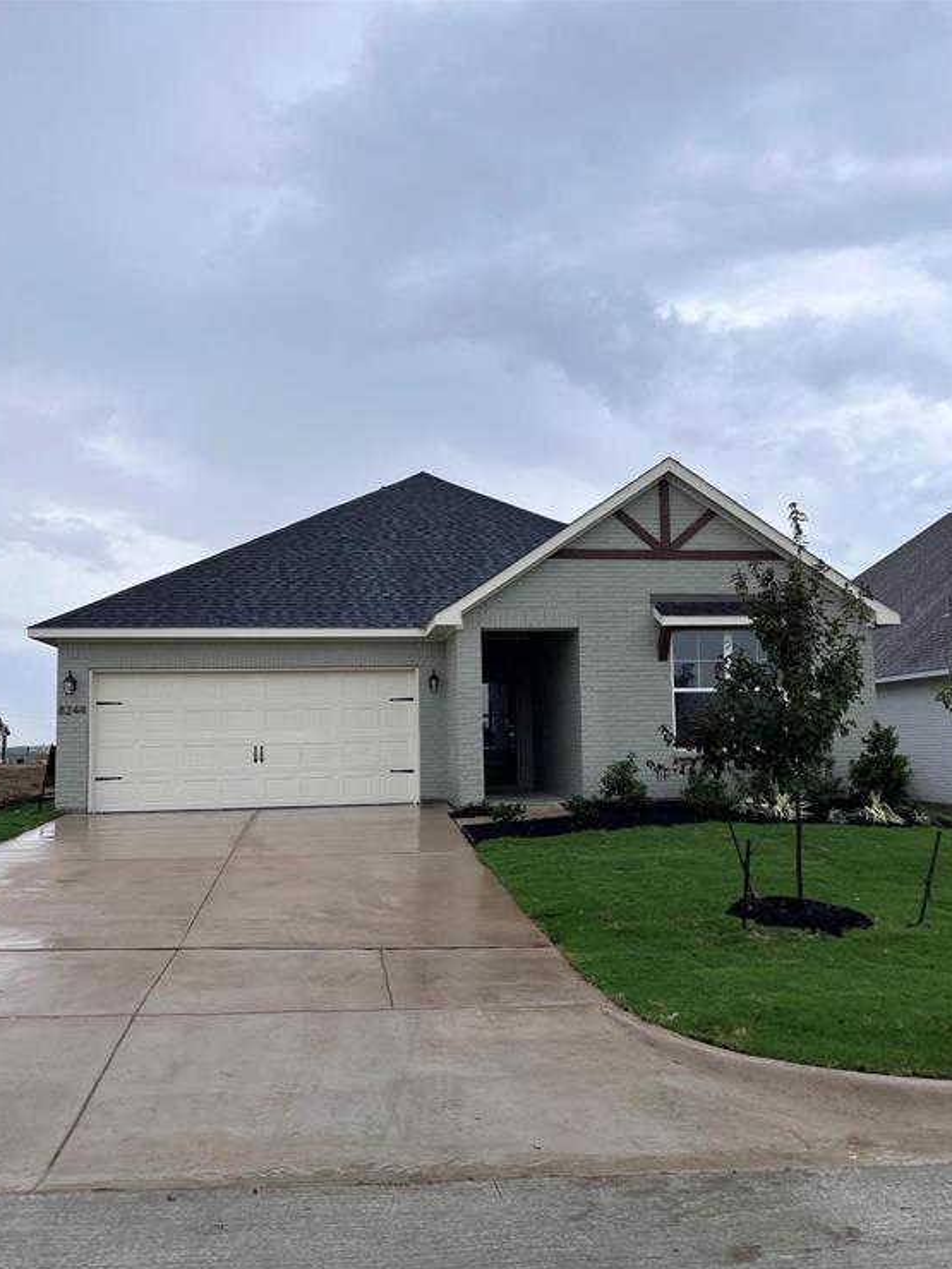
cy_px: 657
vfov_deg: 65.3
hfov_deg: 51.4
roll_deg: +0.1
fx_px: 990
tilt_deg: +4.3
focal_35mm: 27
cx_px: 475
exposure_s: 1/761
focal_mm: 5.1
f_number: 1.6
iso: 50
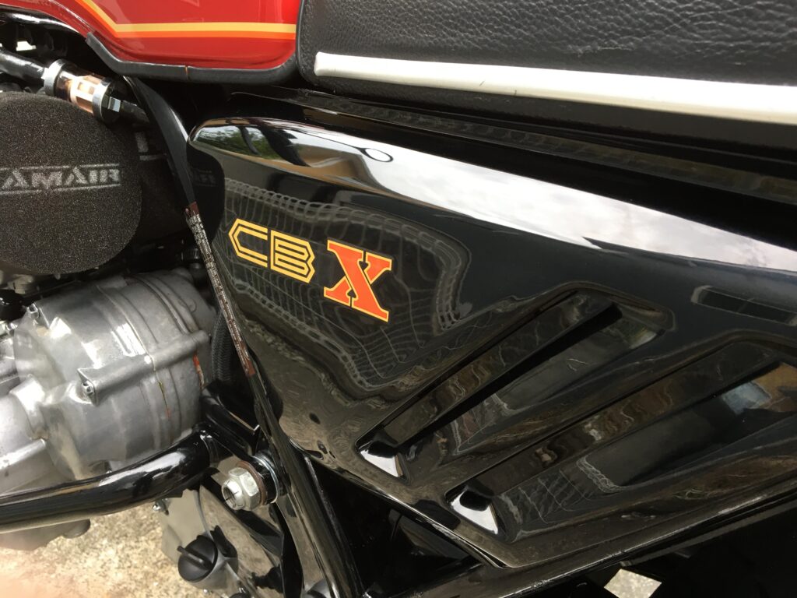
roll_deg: -0.7
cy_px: 299
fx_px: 668
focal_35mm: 29
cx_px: 398
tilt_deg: -25.6
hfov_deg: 61.7
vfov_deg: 48.2
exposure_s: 1/30
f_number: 2.2
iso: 64
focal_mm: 4.15
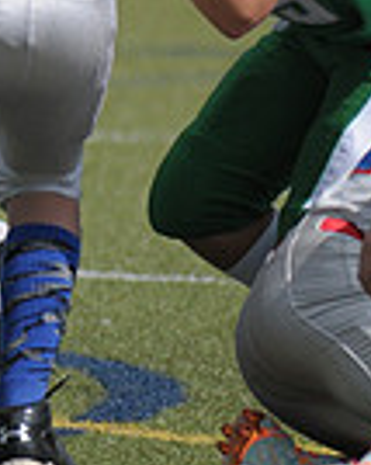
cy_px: -29
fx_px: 16695
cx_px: -548
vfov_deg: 1.6
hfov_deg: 1.3
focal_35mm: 1215
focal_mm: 200
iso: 500
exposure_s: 1/5000
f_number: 4
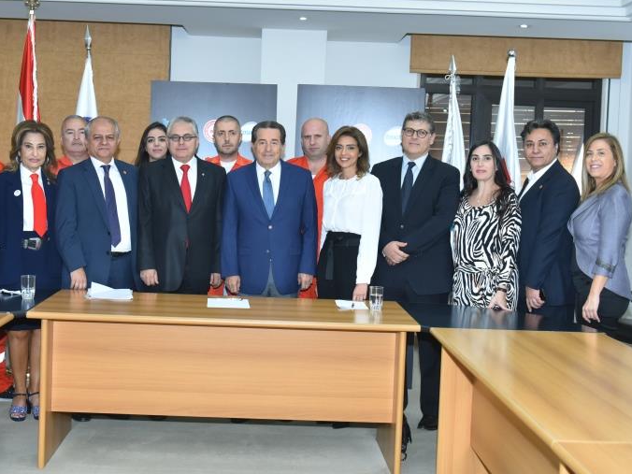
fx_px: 931
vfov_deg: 28.5
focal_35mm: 51
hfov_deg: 37.4
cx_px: 267
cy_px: 210
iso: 1250
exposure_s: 1/250
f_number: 3.2
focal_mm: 35
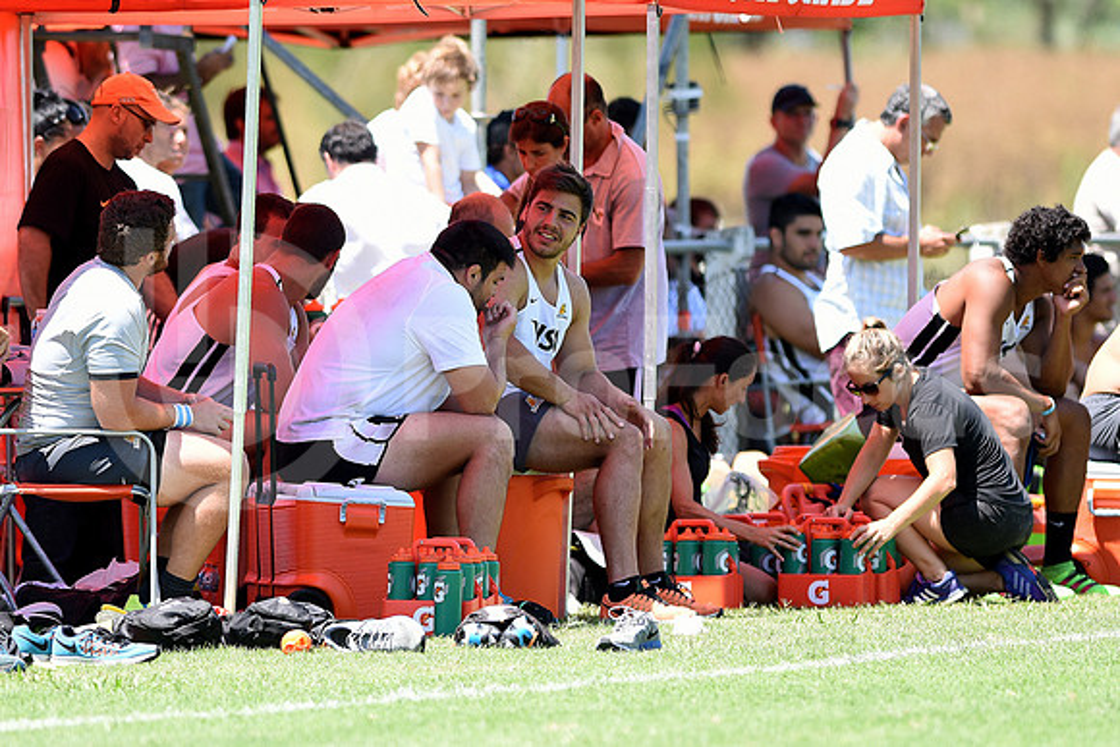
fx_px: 9335
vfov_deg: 4.6
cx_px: 560
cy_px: 374
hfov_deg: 6.9
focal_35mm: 300
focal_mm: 300
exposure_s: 1/1000
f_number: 2.8
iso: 200
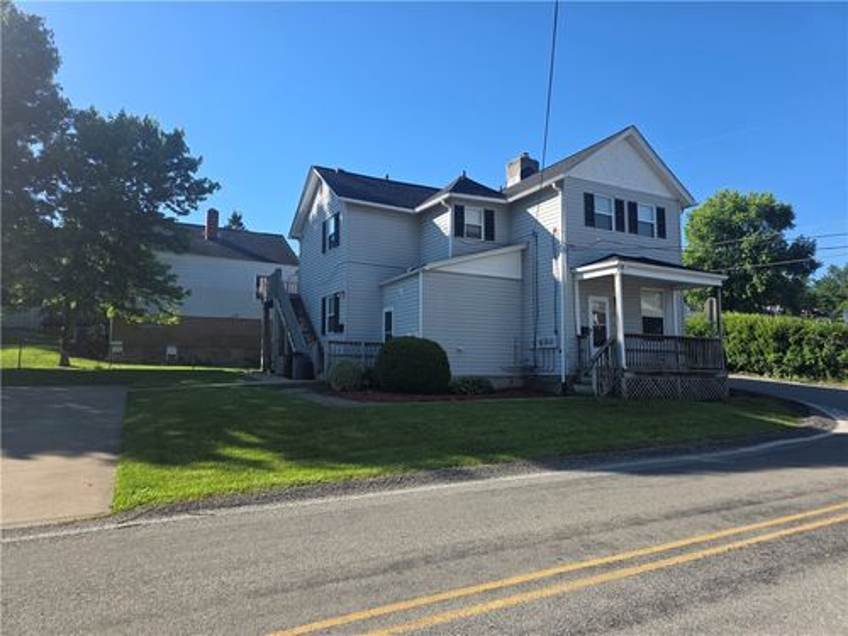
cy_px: 318
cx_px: 424
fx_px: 563
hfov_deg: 73.9
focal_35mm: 23
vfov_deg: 58.9
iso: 80
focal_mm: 6.3
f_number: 1.7
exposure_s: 1/3238
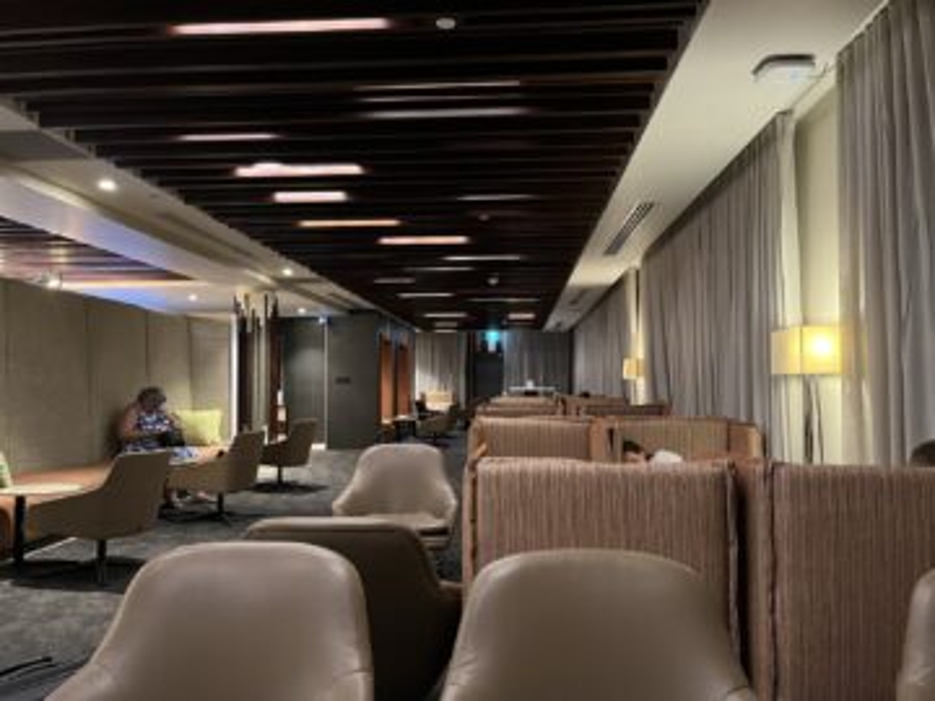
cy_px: 350
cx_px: 468
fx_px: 702
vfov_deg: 53.1
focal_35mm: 26
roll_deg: -1.9
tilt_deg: +1.9
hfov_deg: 67.3
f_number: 1.6
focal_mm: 5.1
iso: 500
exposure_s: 1/25
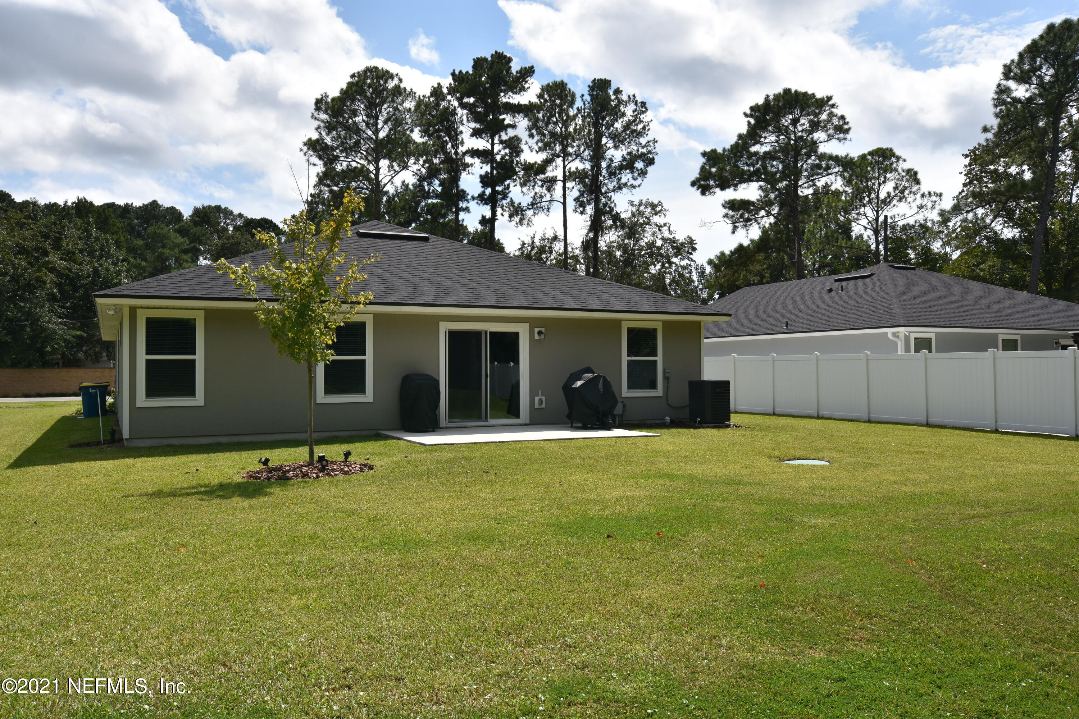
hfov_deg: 64.6
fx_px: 854
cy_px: 360
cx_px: 540
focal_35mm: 28
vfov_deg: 45.7
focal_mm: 19
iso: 140
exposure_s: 1/500
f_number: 8
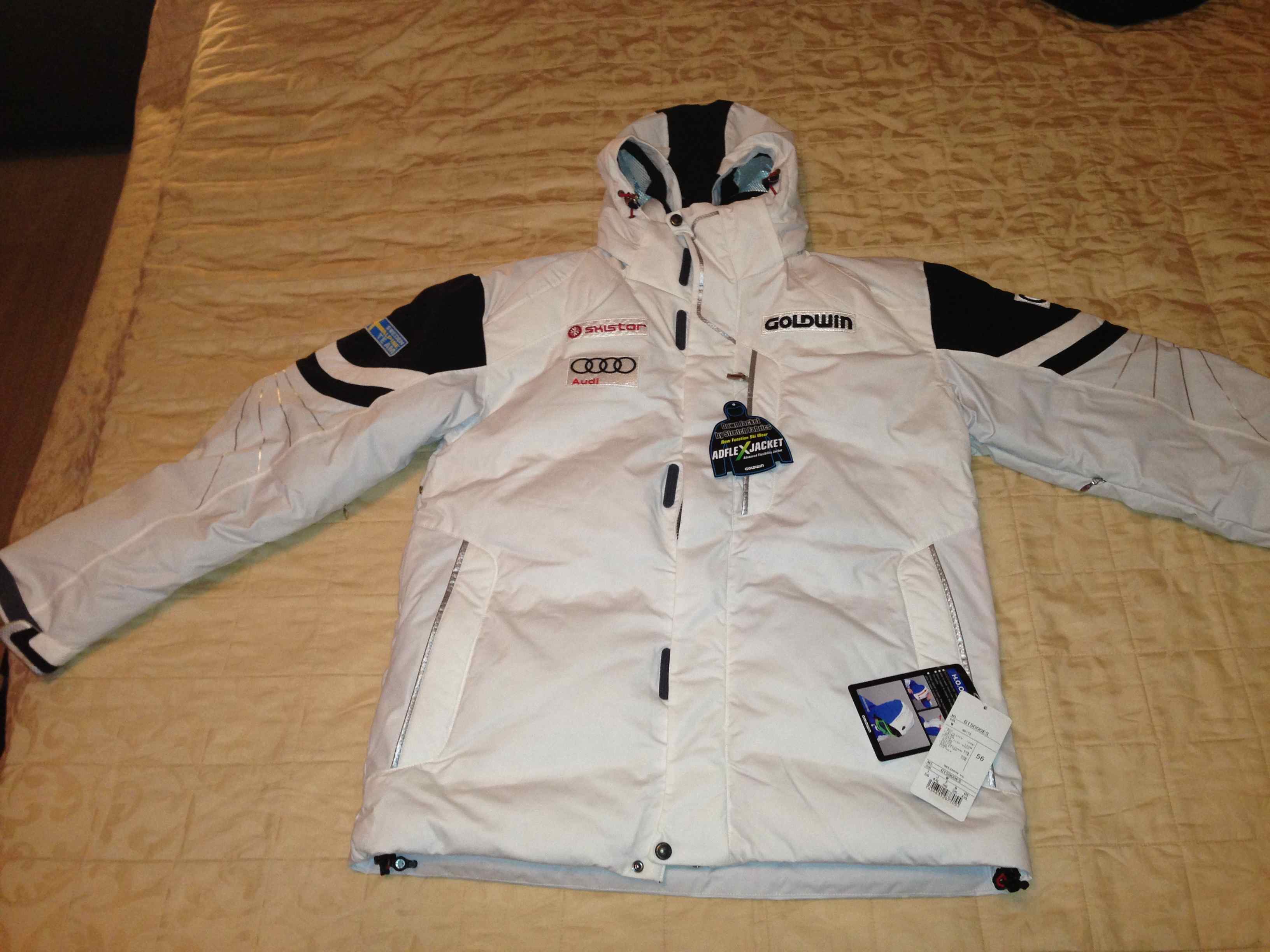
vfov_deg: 42.9
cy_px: 476
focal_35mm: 33
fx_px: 1211
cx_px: 635
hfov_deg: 55.4
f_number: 2.4
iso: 125
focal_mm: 4.13
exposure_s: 1/20
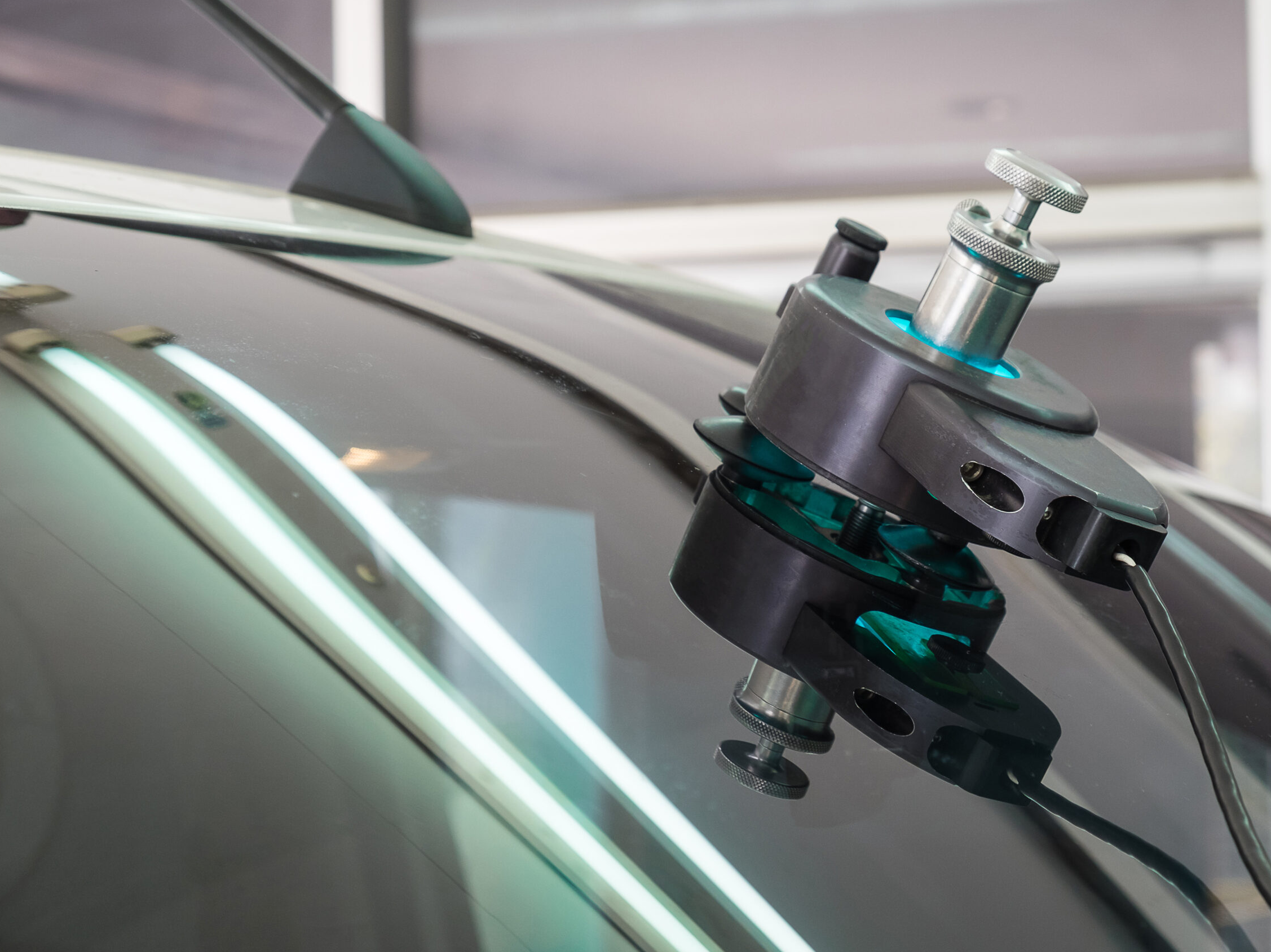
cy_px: 477
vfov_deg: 17.8
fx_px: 3047
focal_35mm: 83
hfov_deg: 23.6
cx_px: 700
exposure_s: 1/60
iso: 640
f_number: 6.4
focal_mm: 50.5
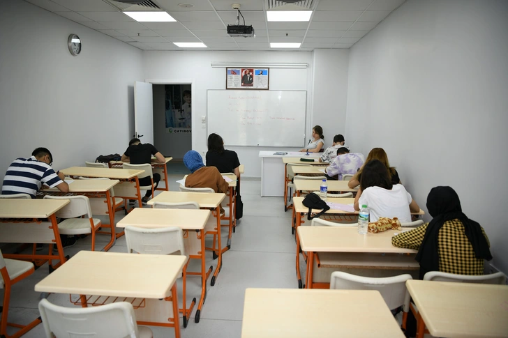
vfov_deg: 44.9
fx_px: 409
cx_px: 254
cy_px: 169
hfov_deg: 63.7
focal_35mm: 29
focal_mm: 29
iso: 400
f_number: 2.8
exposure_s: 1/160
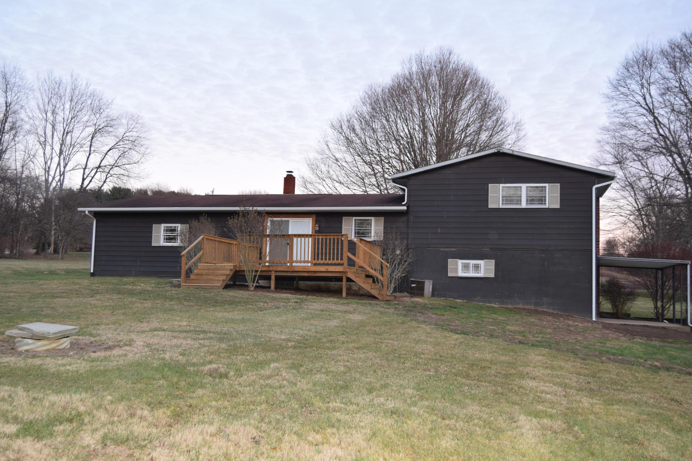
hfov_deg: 53.1
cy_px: 230
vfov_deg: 36.9
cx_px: 346
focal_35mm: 36
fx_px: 692
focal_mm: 24
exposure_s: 1/100
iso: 800
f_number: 5
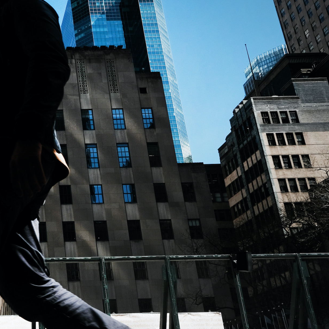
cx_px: -44
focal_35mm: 48
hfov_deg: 31.0
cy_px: 194
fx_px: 516
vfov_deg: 35.3
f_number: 8
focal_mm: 16
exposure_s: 1/480
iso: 160
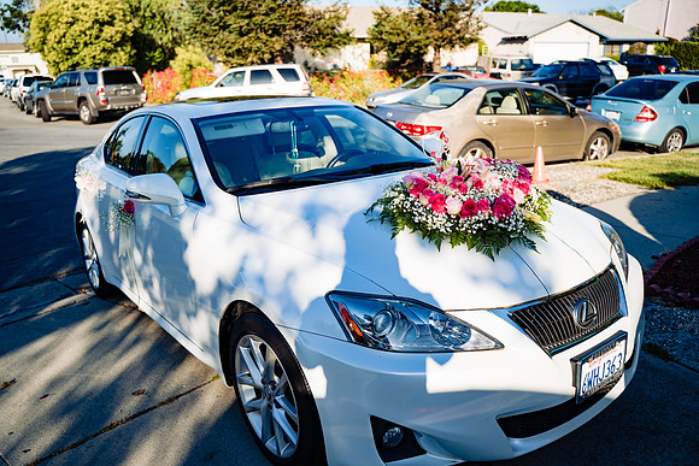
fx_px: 544
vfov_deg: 46.4
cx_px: 350
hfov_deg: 65.5
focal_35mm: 28
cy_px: 233
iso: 100
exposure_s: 1/640
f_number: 3.2
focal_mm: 28
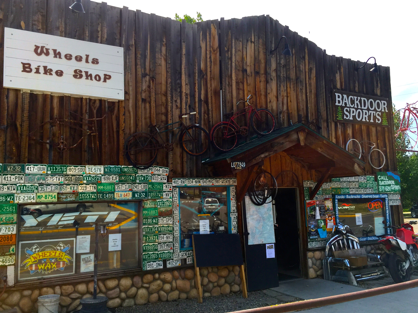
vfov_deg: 46.8
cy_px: 156
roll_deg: +1.2
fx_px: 362
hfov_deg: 60.0
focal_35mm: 30
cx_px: 210
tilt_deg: +6.9
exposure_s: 1/1163
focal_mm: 4.15
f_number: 2.2
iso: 32
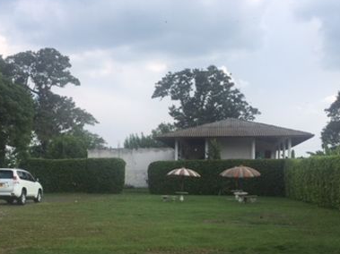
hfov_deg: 37.4
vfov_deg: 28.1
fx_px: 501
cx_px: 143
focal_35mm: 51
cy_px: 197
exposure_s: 1/1199
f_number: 2.2
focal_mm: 4.15
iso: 32
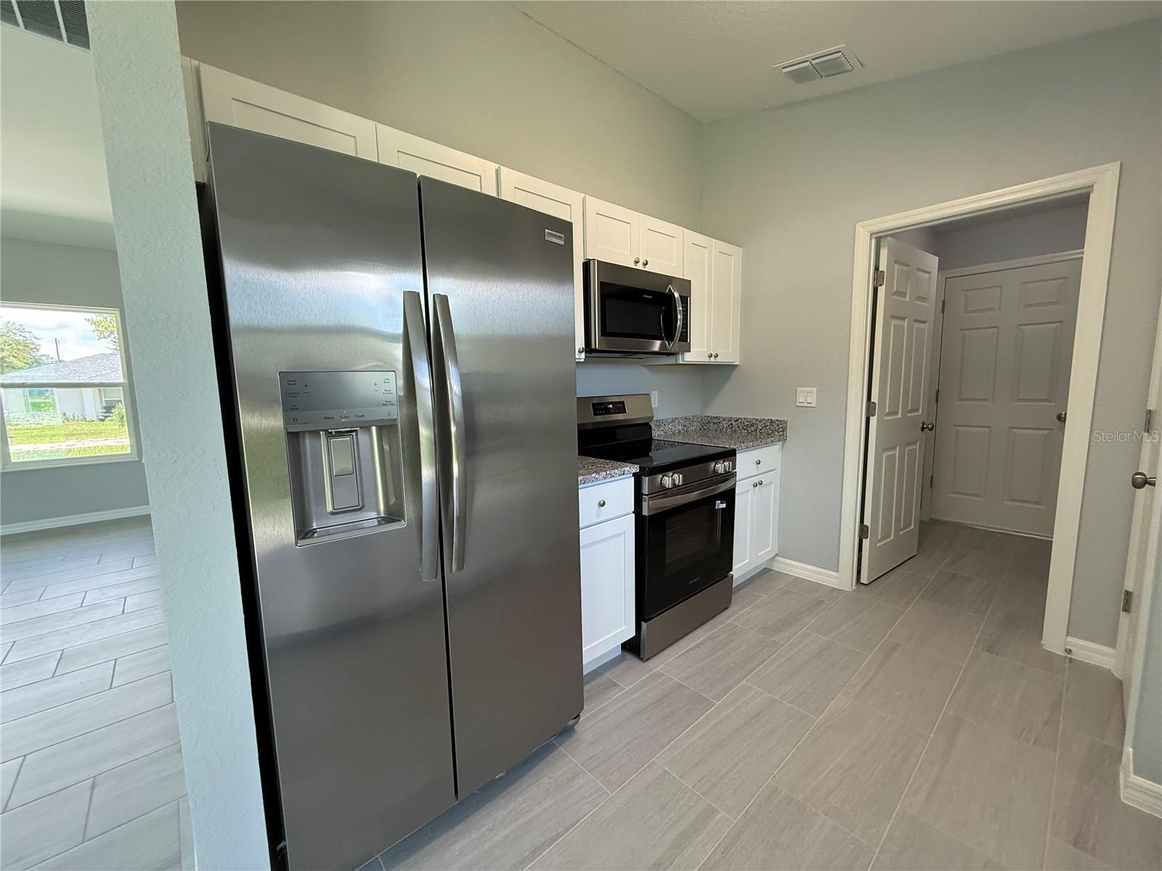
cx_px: 581
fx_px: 470
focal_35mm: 14
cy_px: 436
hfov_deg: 102.1
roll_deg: +1.1
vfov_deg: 85.7
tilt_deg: -6.7
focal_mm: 2.22
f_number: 2.2
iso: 160
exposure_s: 1/120
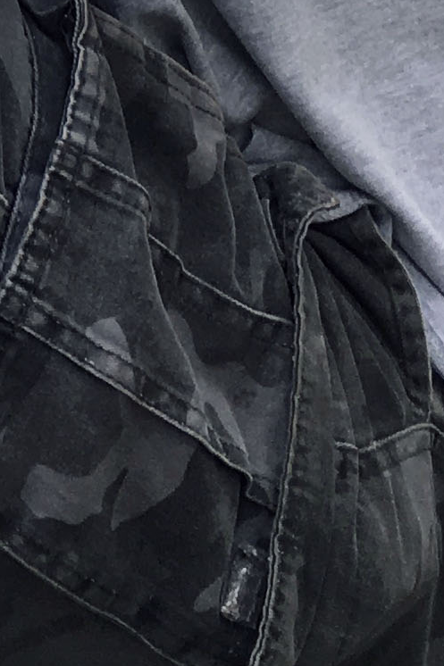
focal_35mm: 163
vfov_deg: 11.7
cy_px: -496
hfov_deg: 7.9
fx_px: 3017
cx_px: -544
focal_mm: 4.15
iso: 25
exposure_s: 1/144
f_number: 2.2
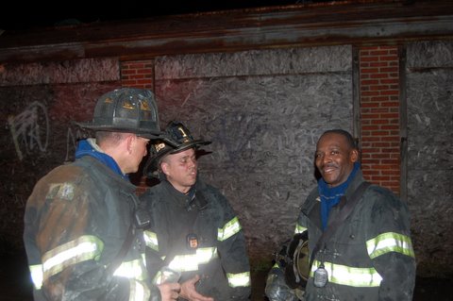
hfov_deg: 55.2
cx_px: 226
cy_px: 150
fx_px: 434
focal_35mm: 34
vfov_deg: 38.3
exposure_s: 1/60
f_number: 3.8
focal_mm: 23
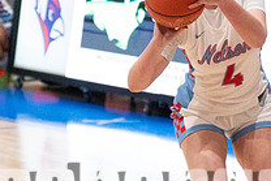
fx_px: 3006
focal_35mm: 399
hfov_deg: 5.2
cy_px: 18
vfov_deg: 3.4
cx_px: 210
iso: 3200
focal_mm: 70
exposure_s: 1/1000
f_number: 2.8
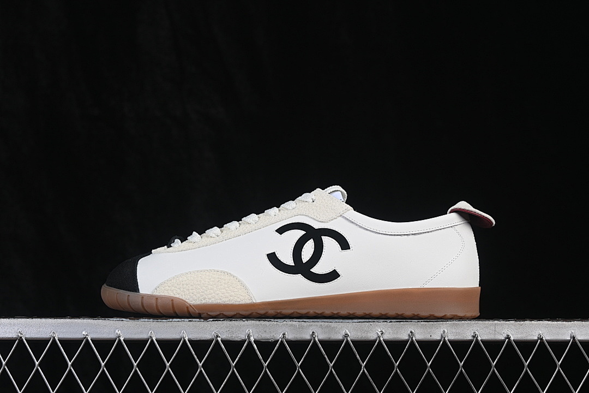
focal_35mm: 75
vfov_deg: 18.2
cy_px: 196
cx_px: 294
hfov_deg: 27.0
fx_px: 1227
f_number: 8
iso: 160
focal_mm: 50
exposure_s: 1/80
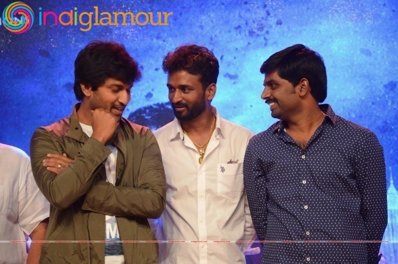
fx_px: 1738
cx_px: 199
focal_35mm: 158
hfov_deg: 13.1
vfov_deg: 8.7
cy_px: 132
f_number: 5.6
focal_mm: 105
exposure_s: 1/60
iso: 1000
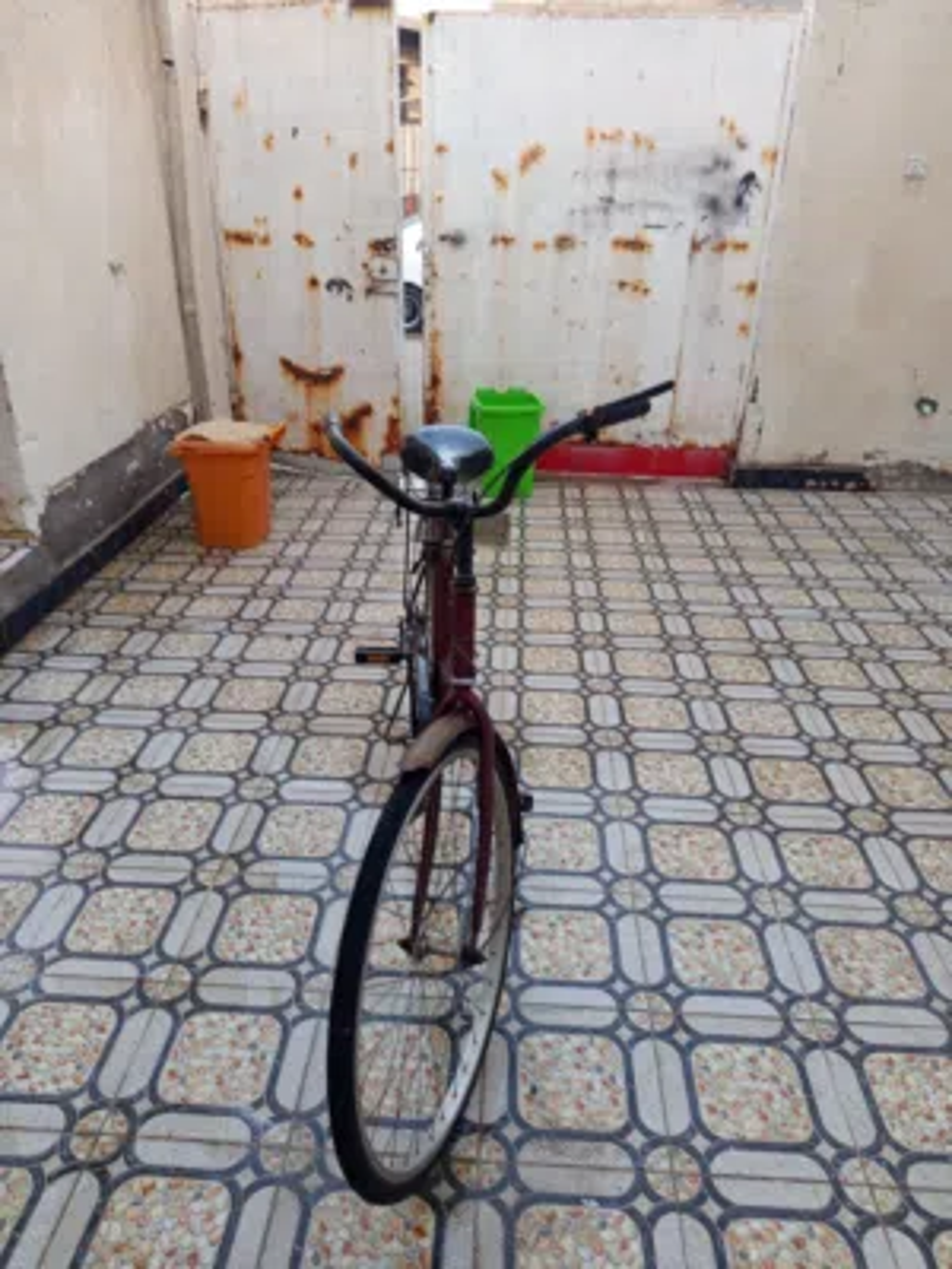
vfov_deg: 71.6
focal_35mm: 24
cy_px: 634
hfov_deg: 56.8
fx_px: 880
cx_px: 476
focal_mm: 5.24
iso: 349
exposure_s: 1/50
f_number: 1.7
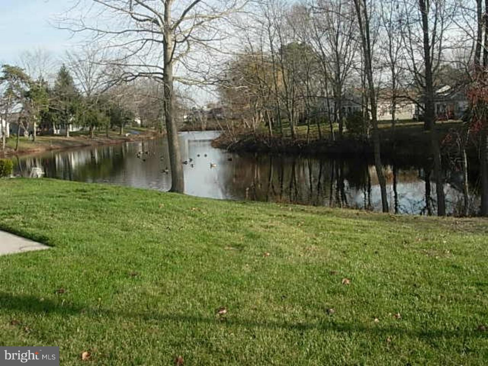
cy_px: 183
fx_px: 536
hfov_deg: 49.0
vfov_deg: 37.7
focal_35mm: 38
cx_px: 244
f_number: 4.8
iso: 79
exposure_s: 1/304
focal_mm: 7.8
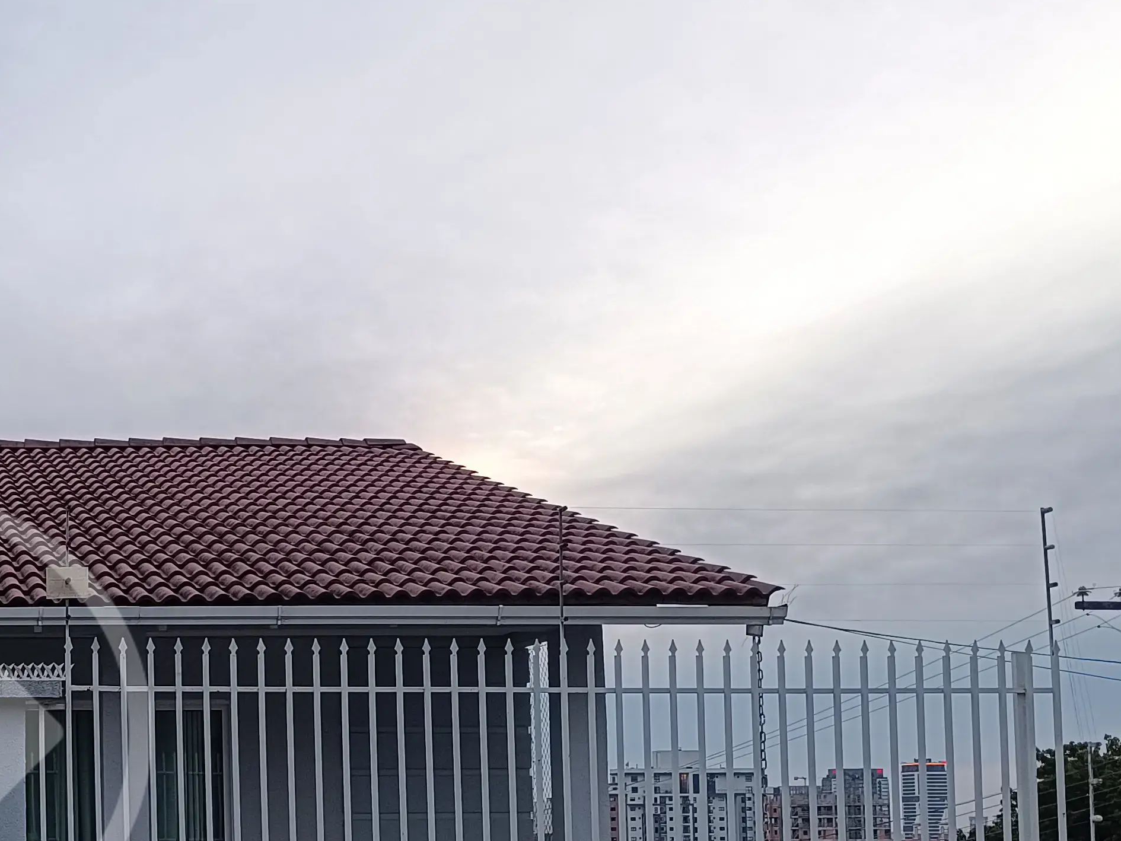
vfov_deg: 27.2
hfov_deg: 32.7
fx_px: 1684
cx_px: -86
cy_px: 733
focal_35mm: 52
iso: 337
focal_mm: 5.59
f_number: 1.88
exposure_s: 1/120
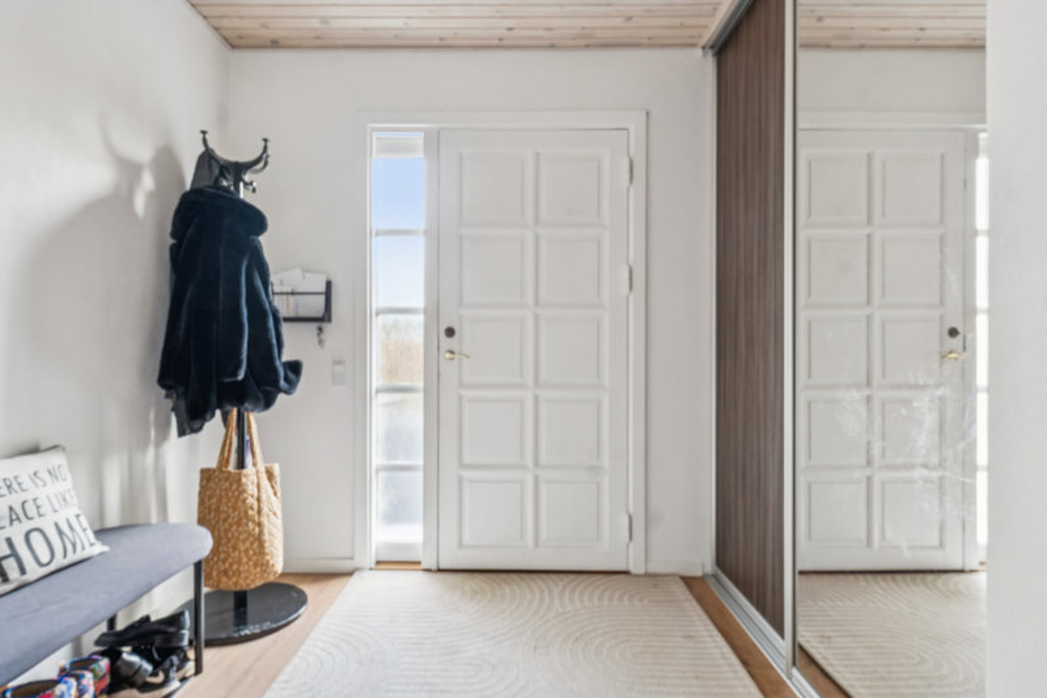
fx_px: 589
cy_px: 349
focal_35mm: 20
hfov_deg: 83.3
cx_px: 524
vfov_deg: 61.3
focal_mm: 13.5
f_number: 10
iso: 200
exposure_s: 4
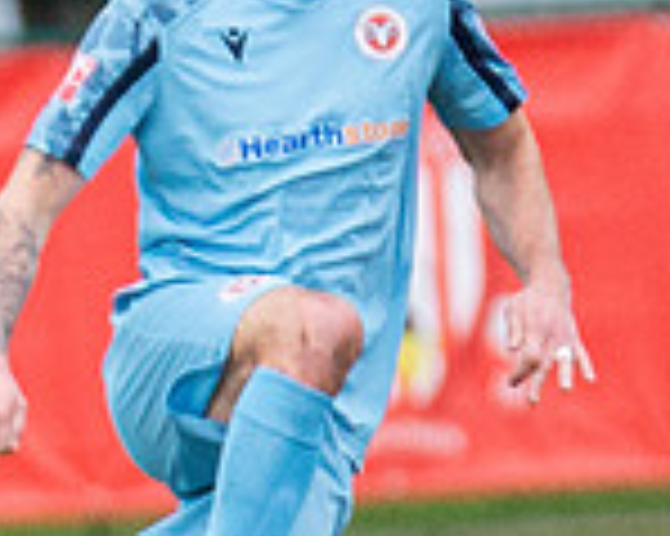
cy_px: 490
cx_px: -910
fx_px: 55625
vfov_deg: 0.6
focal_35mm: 2807
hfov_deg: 0.7
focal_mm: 300
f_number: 2.8
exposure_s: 1/1600
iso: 2000
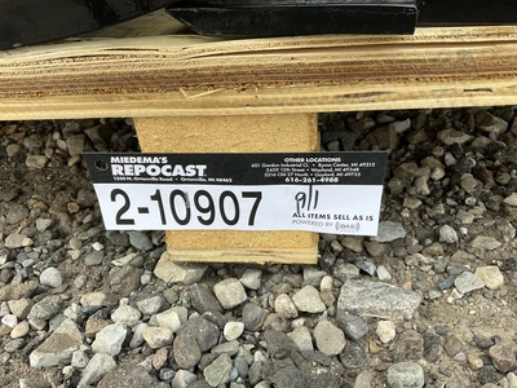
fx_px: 433
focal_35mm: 29
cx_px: 258
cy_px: 194
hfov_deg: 61.7
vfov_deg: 48.2
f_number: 1.8
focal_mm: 3
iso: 25
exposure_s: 1/279
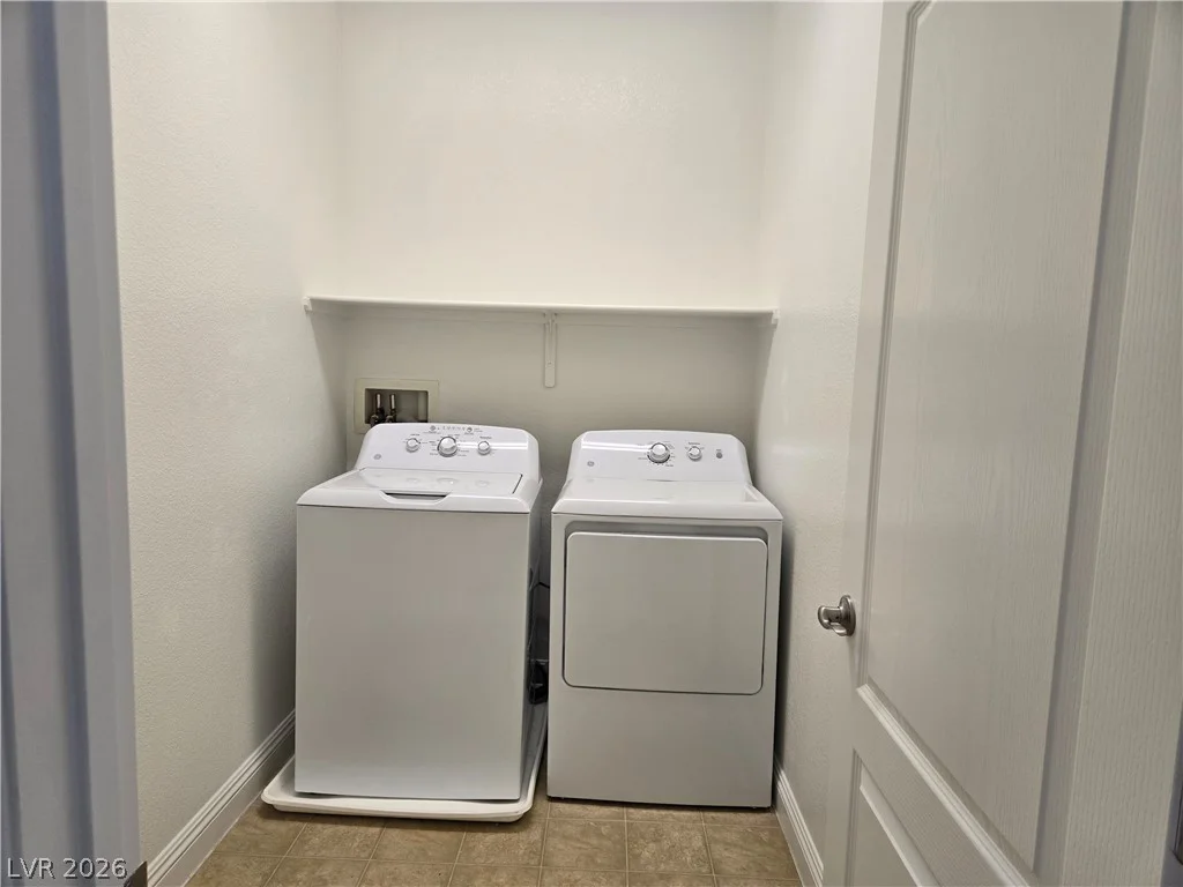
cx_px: 592
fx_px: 786
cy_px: 444
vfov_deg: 58.9
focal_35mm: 23
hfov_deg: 73.9
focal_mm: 5.4
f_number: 1.8
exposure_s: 1/120
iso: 64
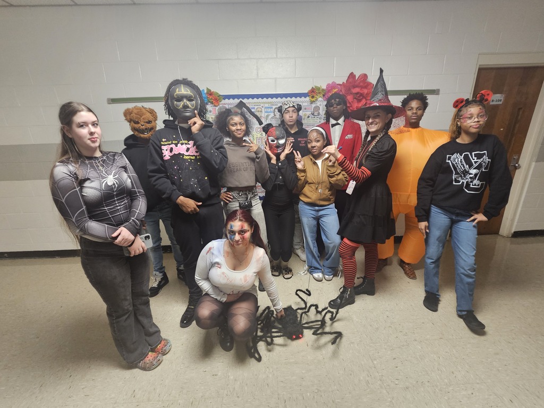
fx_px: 204
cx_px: 272
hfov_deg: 106.2
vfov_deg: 89.9
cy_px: 204
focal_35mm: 13
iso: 400
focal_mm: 2.2
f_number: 2.2
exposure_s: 1/30
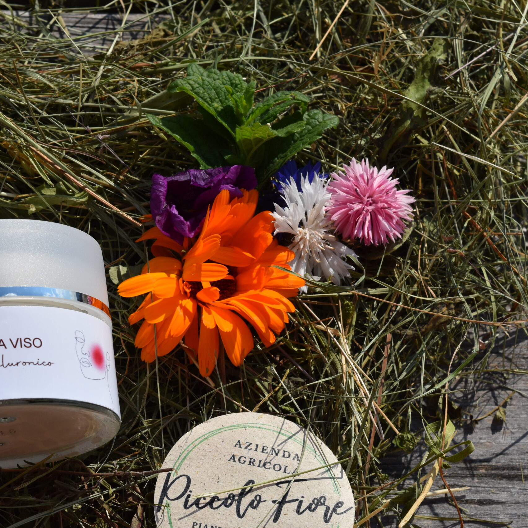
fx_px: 1823
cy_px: 265
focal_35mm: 106
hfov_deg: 16.4
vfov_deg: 16.5
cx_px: 178
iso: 200
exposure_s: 1/500
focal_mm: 55
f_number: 11
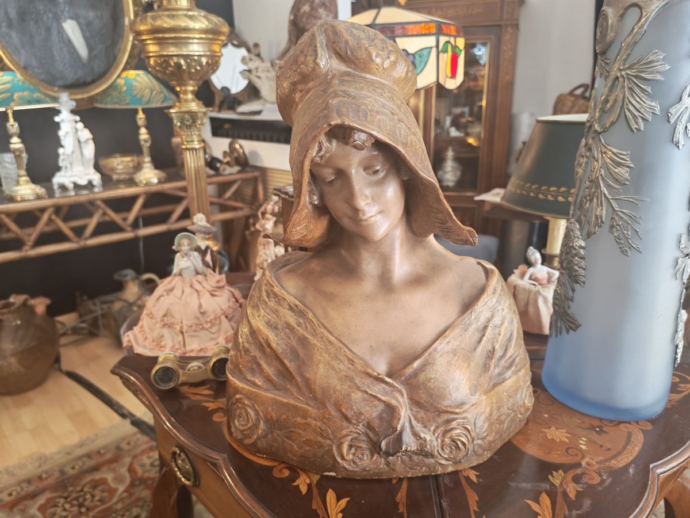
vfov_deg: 51.4
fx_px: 538
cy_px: 259
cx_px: 345
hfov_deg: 65.3
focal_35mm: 27
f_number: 1.9
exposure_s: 1/100
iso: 1000
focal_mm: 6.12
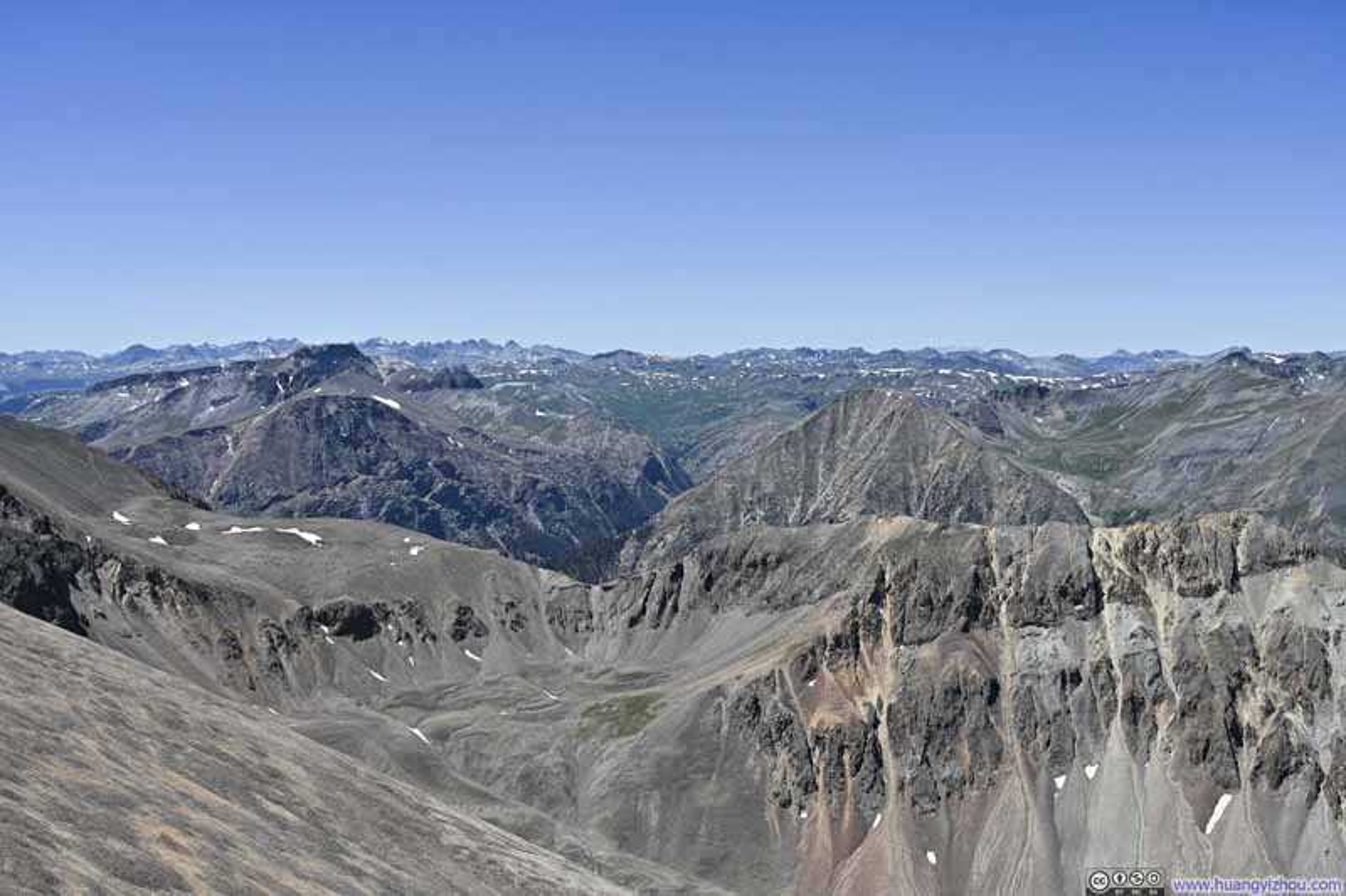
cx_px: 673
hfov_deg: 47.4
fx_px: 1533
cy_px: 448
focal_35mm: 41
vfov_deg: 32.6
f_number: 9
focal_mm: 41
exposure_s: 1/320
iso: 64
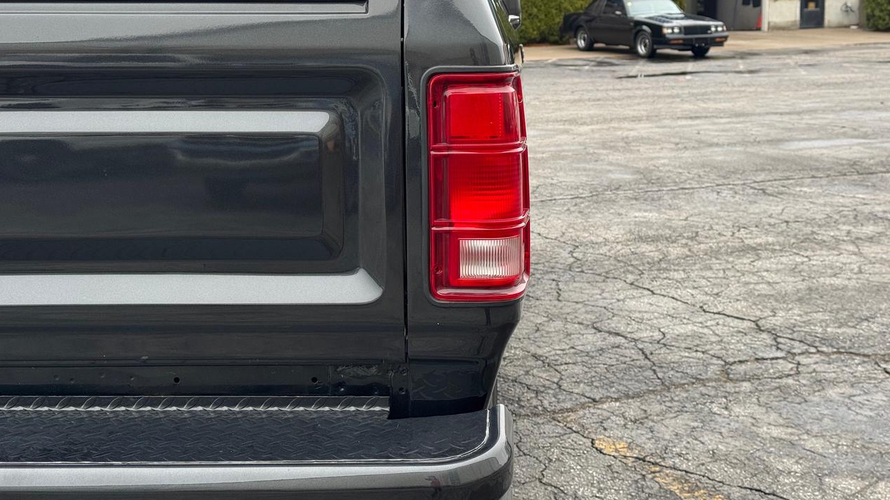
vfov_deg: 22.6
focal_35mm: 53
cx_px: 450
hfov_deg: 39.2
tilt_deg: -8.1
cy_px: 177
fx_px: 1251
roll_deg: +2.1
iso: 64
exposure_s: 1/338
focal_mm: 6.76
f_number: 1.78
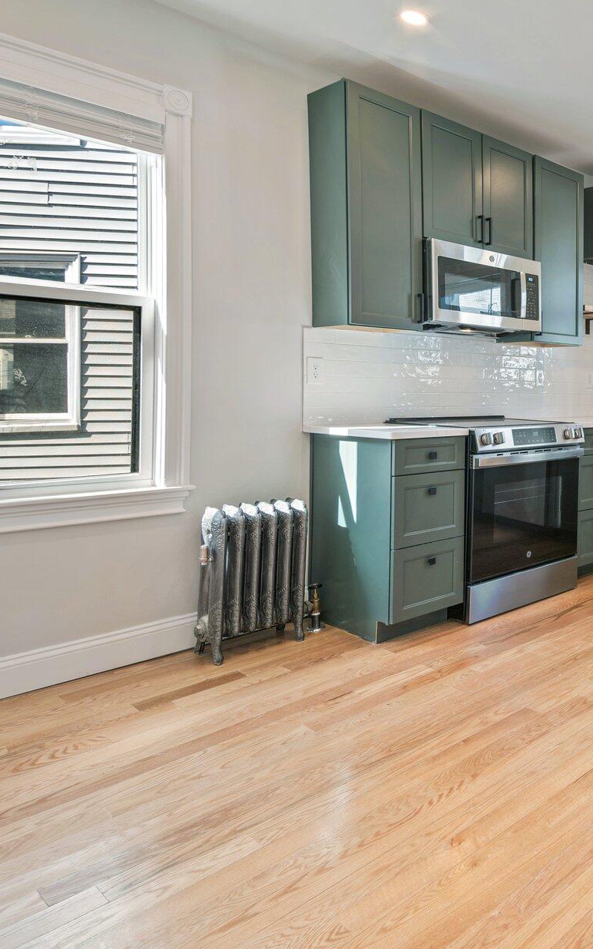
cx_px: 621
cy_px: 440
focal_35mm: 27
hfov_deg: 39.3
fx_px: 698
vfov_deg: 68.3
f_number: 9
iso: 100
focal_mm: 16
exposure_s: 1/6
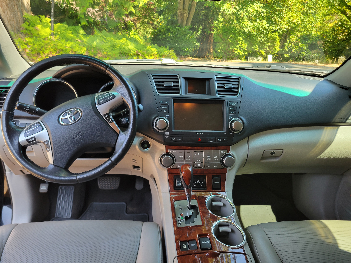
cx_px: 176
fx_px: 264
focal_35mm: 26
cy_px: 132
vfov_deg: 53.1
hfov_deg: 67.3
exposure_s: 1/120
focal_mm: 5.4
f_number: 1.8
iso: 80
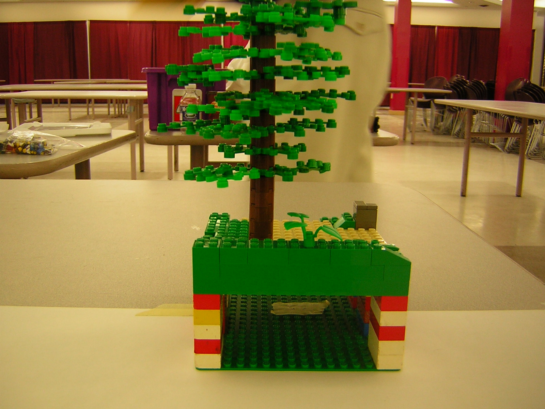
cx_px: 272
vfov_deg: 39.7
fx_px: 567
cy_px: 204
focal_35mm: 36
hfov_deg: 51.4
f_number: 2.6
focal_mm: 4.7
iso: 50
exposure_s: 1/6.2
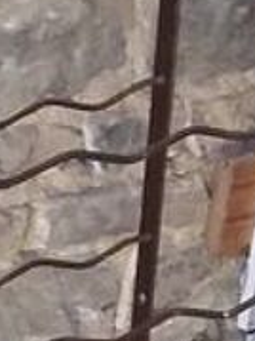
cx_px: -440
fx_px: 2055
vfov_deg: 8.6
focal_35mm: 209
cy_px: 847
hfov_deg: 6.6
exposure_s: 1/33
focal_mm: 2.91
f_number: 1.9
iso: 80
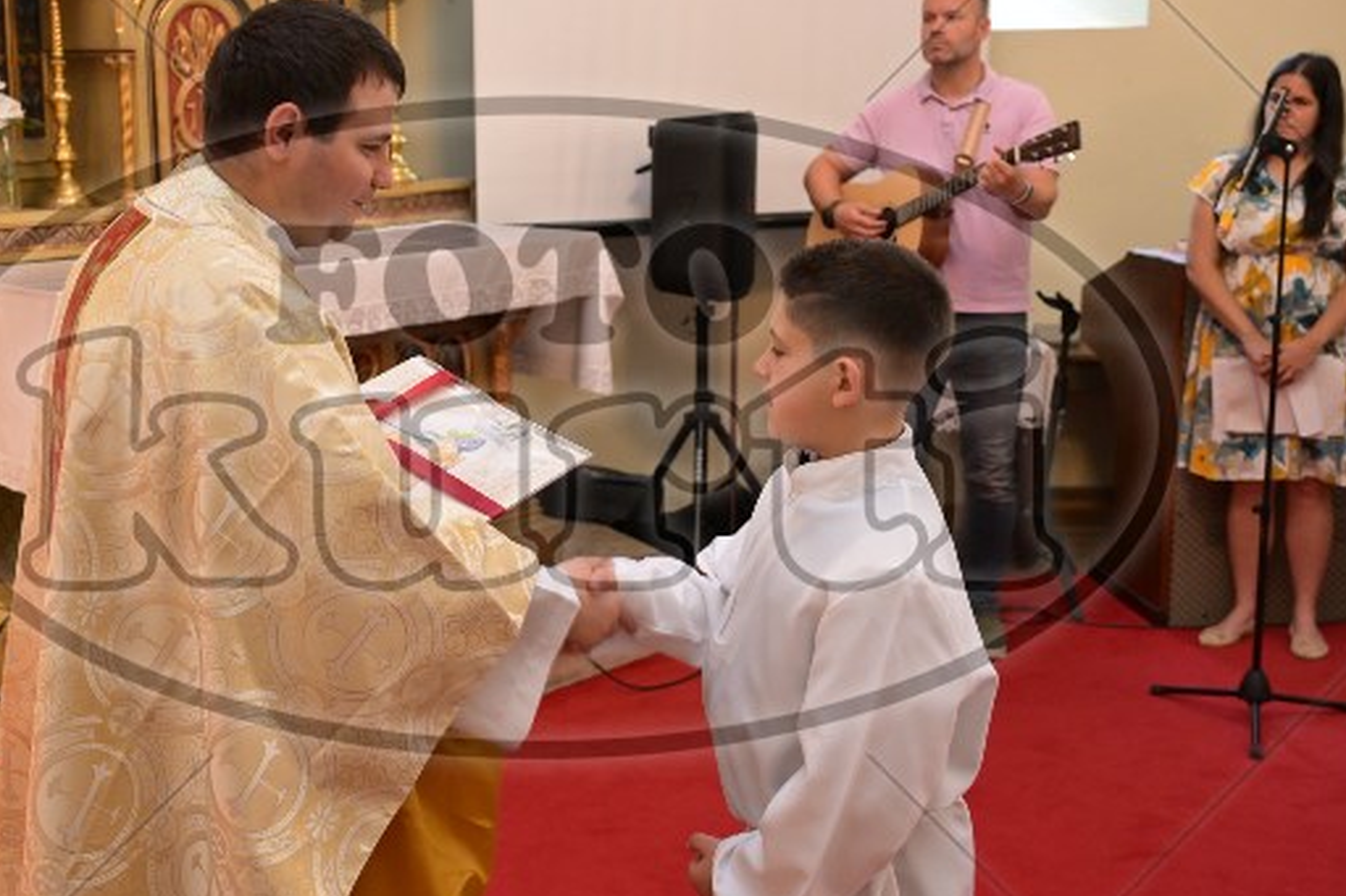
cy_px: 430
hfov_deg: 41.7
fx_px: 1757
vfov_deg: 28.6
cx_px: 542
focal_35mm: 47
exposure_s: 1/125
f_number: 4
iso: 4000
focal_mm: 37
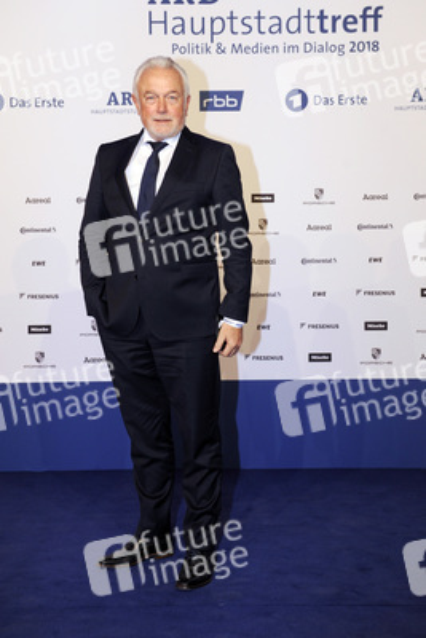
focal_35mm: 48
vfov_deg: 41.1
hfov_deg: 28.1
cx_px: 213
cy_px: 319
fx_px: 851
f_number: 4
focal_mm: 48
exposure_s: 1/200
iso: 800
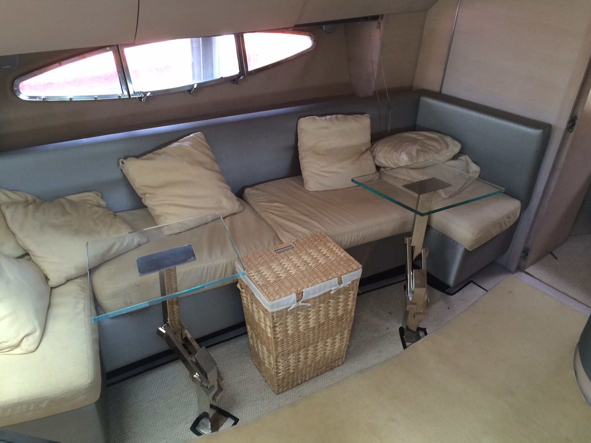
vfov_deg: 46.8
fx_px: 512
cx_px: 296
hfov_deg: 60.0
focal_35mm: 30
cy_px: 222
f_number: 2.2
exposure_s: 1/30
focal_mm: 4.12
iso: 40
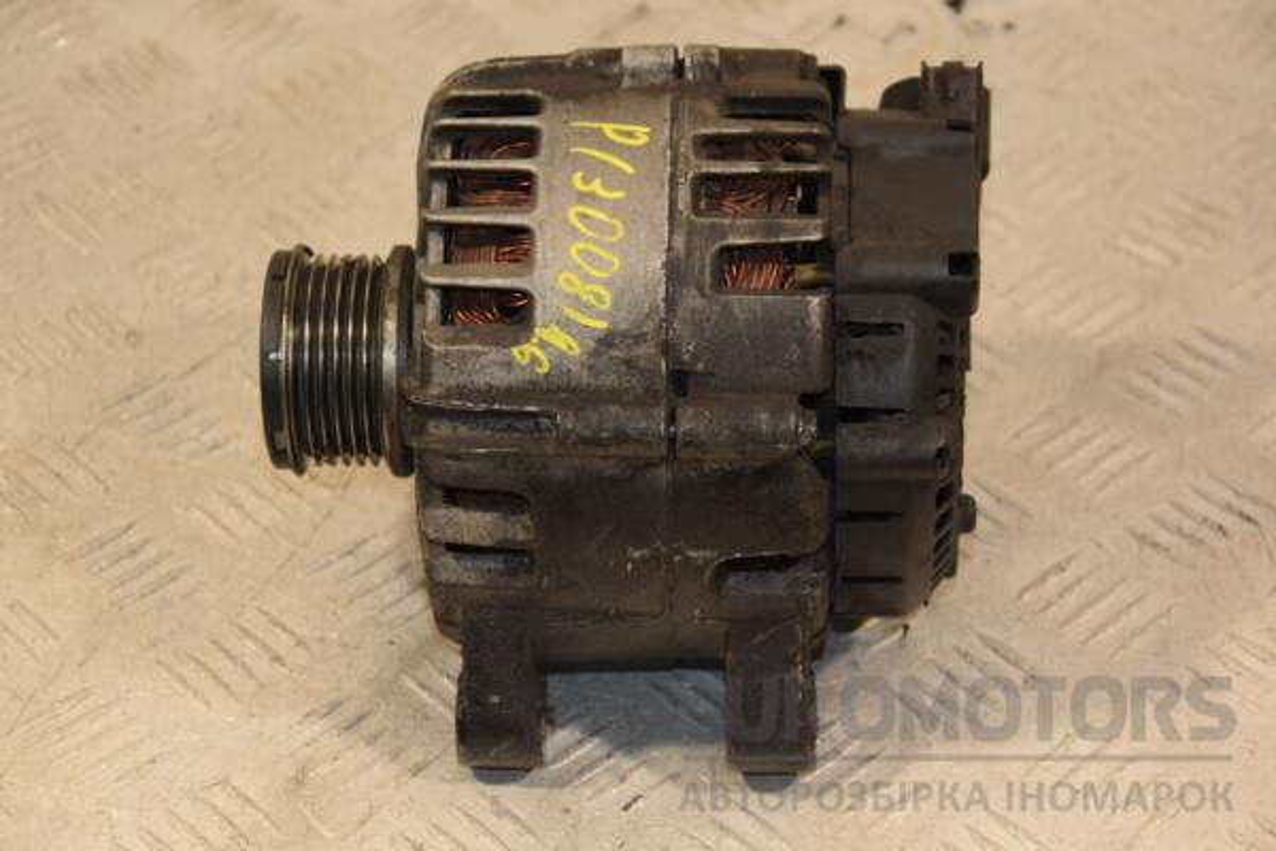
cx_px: 638
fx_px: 3509
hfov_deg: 20.6
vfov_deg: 13.8
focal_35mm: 99
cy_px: 426
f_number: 5.3
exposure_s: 1/160
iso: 800
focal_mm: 66
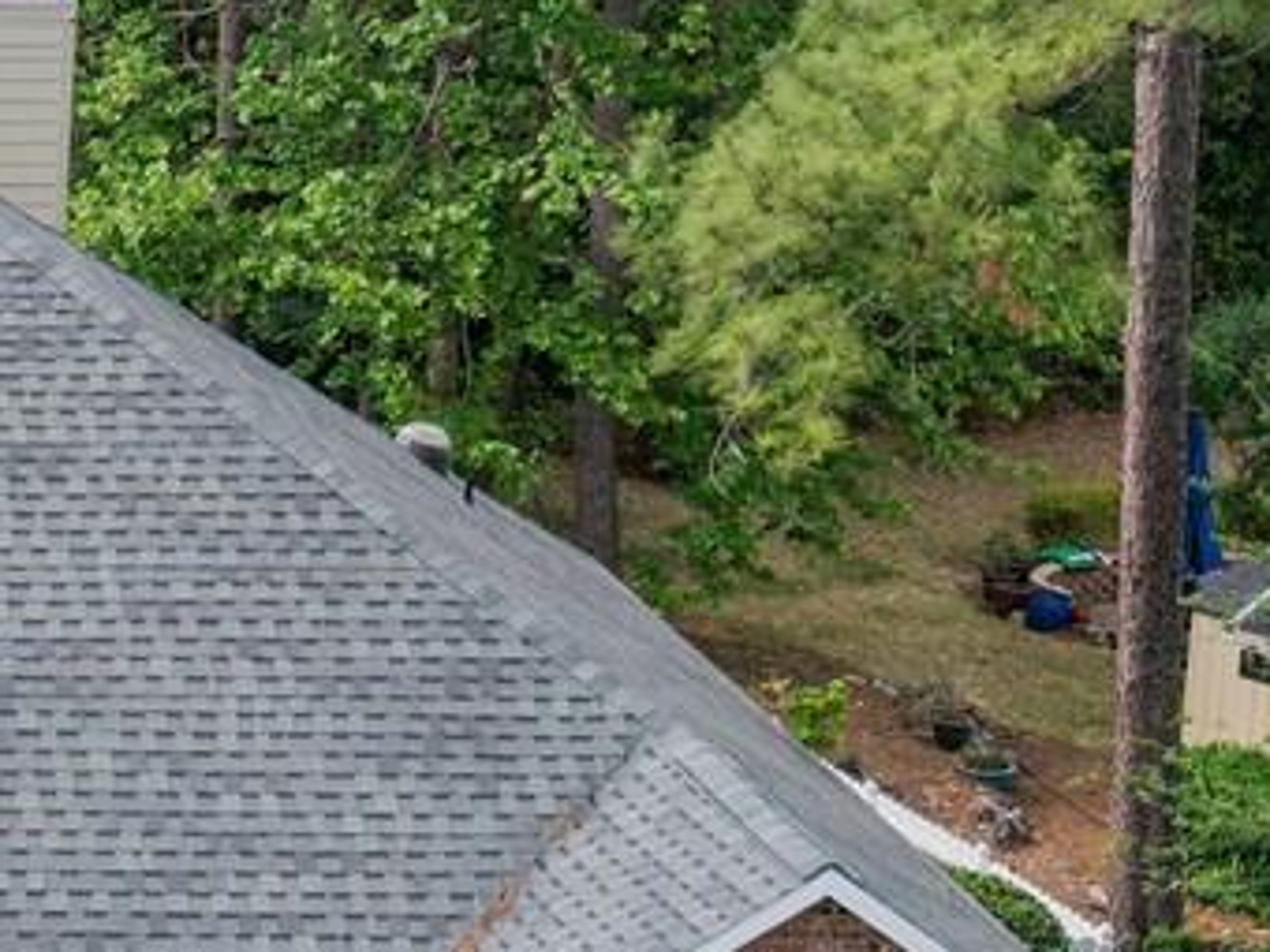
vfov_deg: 13.0
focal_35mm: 113
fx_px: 4146
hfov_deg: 16.2
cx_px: -542
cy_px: 829
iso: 410
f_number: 1.8
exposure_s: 1/3200
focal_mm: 8.67
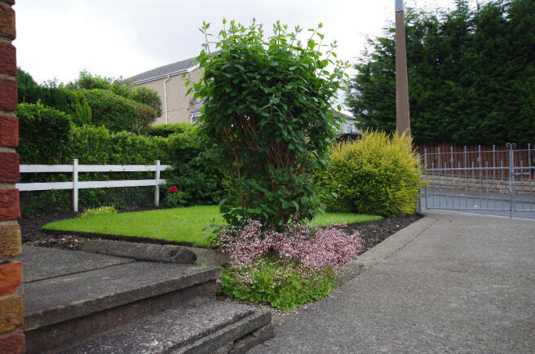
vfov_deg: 43.4
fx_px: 445
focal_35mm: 30
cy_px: 177
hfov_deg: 62.0
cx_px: 268
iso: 100
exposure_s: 1/100
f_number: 5.6
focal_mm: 20
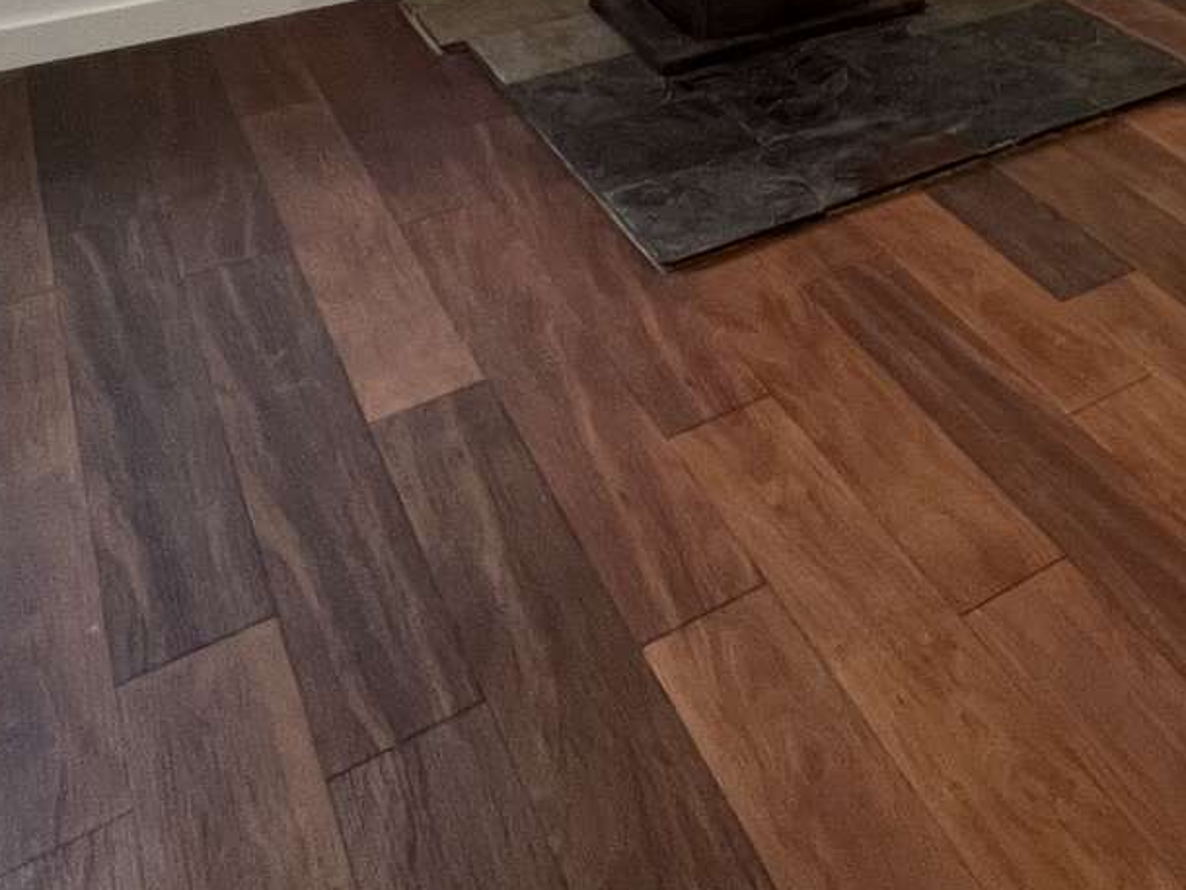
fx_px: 1405
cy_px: -368
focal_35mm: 41
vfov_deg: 27.2
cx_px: 1315
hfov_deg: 37.9
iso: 200
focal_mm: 1.57
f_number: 1.8
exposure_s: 1/100
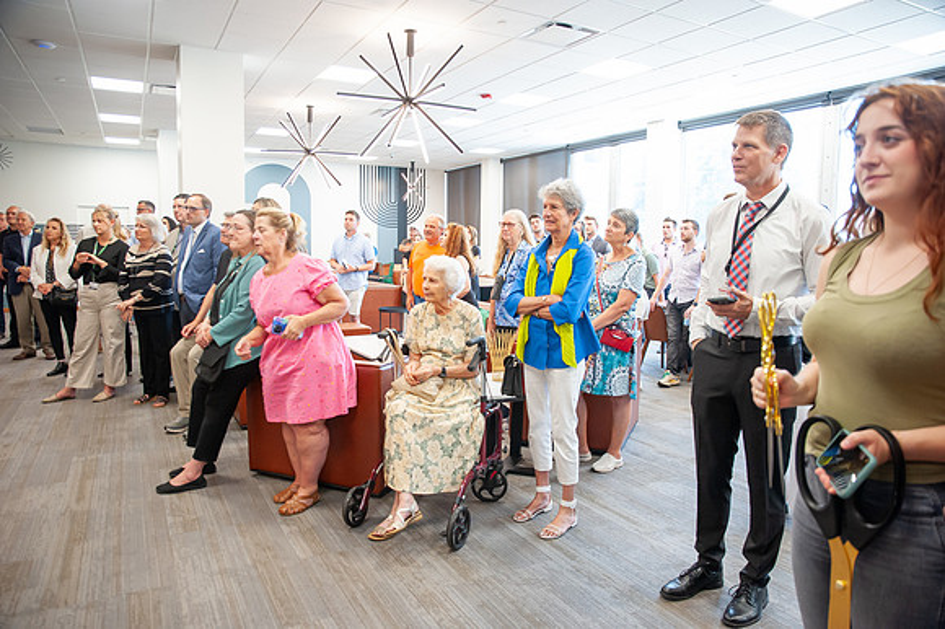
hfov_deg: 73.8
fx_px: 630
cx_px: 472
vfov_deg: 53.1
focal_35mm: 24
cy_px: 314
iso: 1250
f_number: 3.2
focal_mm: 24
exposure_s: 1/160
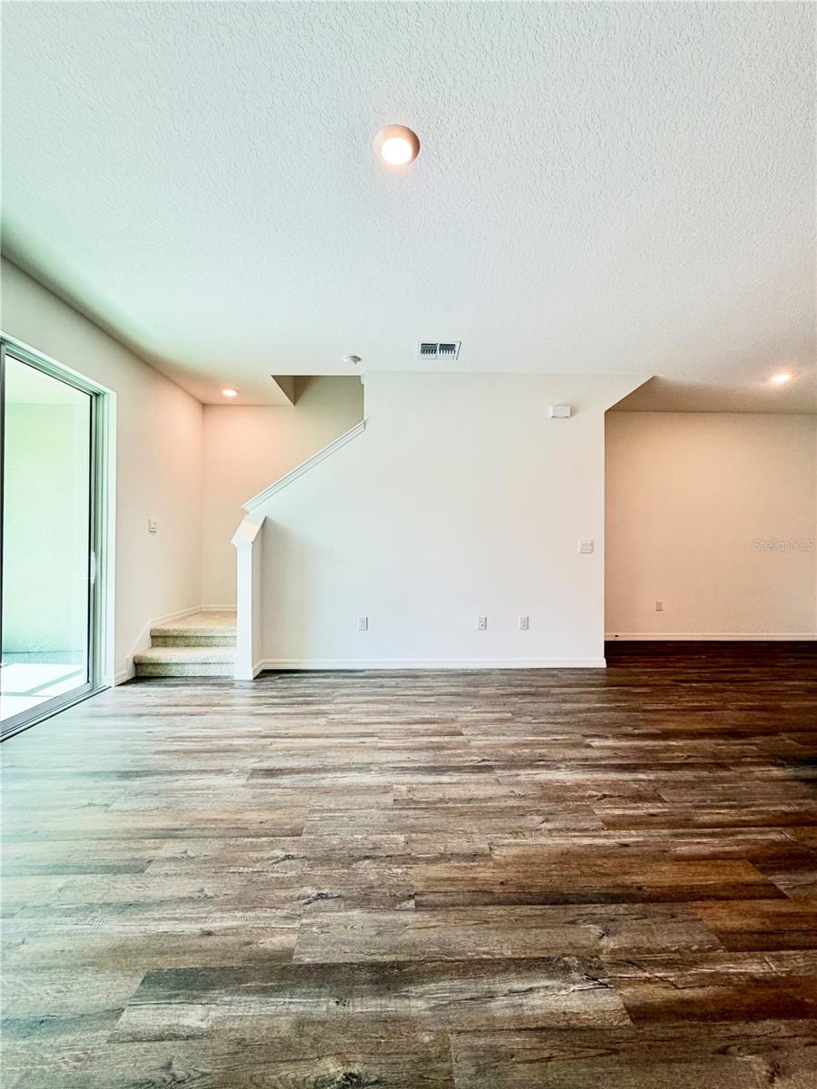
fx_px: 441
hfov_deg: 85.7
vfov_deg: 102.1
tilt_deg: +0.5
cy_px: 544
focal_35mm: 14
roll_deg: -0.5
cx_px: 408
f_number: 2.2
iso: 125
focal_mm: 2.22
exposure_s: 1/120
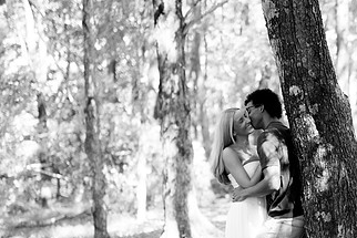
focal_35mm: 101
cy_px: 200
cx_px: 263
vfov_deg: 13.5
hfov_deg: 20.1
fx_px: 1002
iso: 125
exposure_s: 1/200
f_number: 1.4
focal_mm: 50
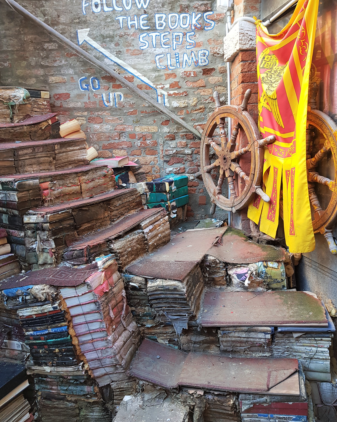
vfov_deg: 62.2
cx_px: 164
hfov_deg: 51.5
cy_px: 203
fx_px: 349
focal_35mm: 28
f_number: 1.7
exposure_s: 1/50
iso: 100
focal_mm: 4.2
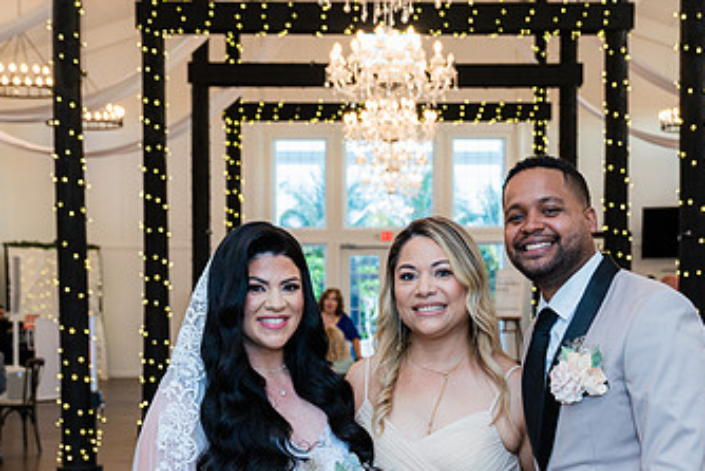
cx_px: 416
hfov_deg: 30.0
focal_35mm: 67
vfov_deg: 20.2
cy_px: 356
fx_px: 1313
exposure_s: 1/80
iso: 400
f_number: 4
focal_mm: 37
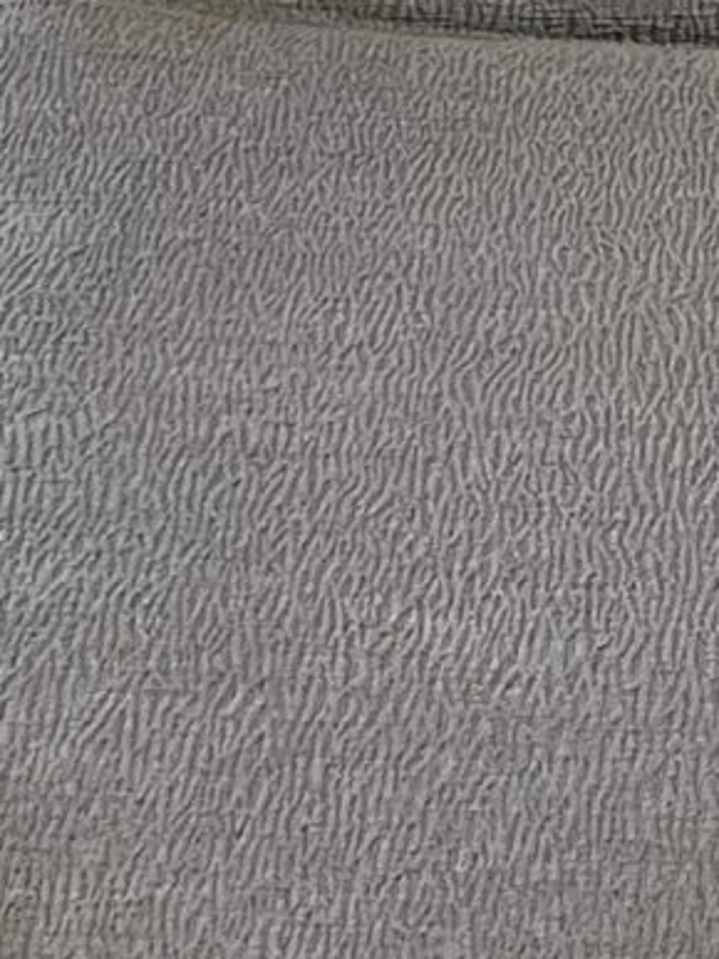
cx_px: 940
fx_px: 4766
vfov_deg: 11.3
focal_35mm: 172
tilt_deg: -28.9
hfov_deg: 8.5
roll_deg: -0.2
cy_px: -92
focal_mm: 4.2
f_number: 1.6
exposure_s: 1/60
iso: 80
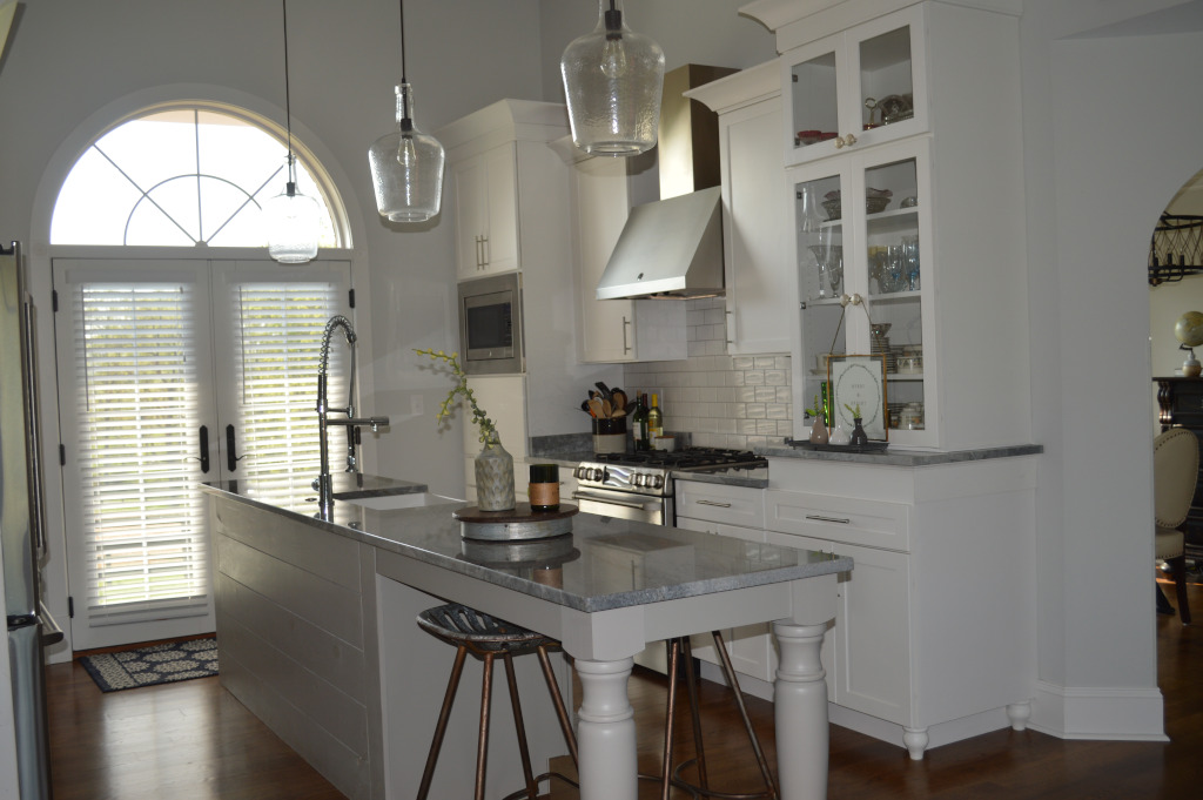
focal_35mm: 36
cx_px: 602
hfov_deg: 53.2
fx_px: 1202
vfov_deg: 36.8
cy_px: 400
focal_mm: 24
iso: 110
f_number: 4
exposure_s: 1/125
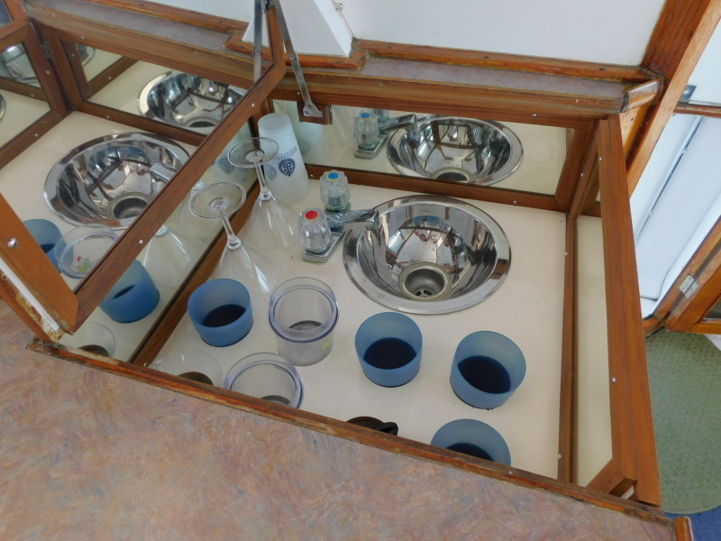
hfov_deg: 73.9
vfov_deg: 58.9
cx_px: 360
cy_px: 270
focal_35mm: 23
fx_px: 479
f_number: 3
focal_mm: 4
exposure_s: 1/100
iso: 125
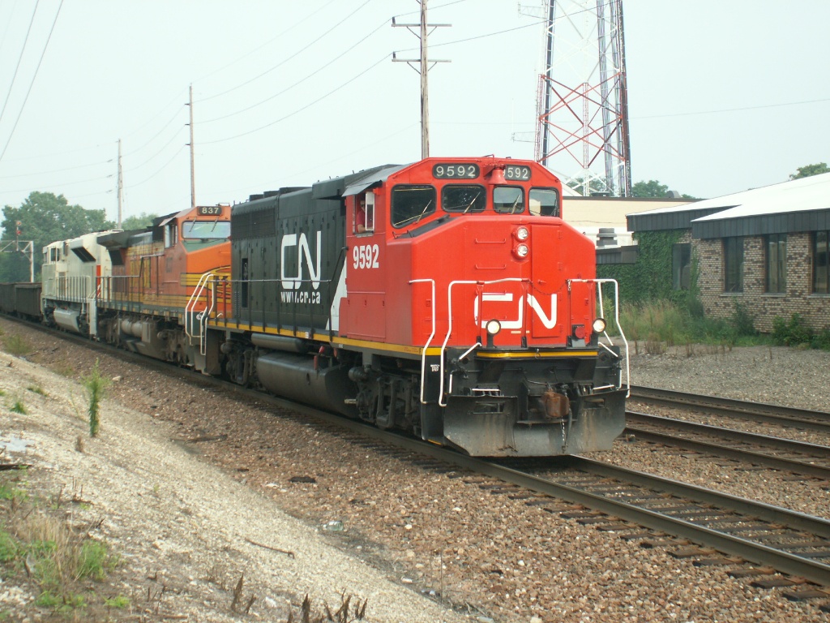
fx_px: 1367
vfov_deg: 25.7
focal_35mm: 57
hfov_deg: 33.8
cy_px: 312
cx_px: 415
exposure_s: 1/250
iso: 50
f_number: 3.2
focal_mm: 9.43
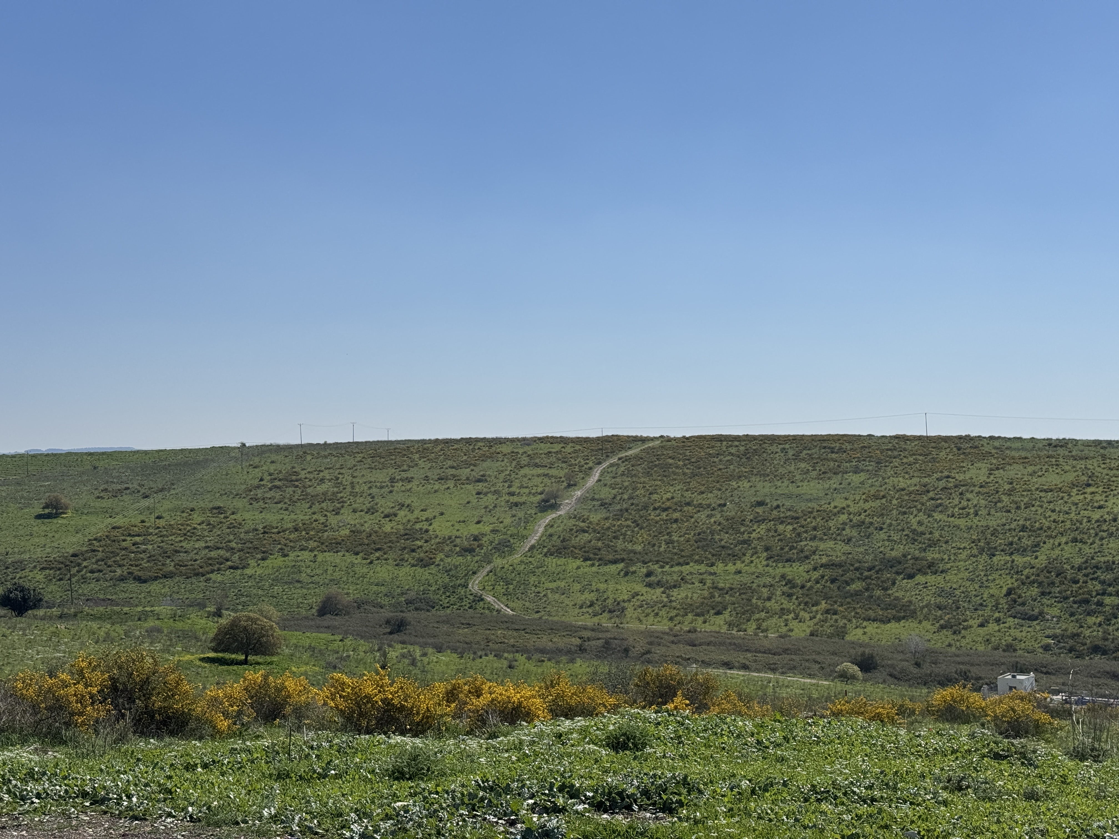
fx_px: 1552
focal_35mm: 48
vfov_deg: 30.3
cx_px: 560
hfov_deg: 39.7
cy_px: 420
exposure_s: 1/10526
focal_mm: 6.76
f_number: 1.78
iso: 64
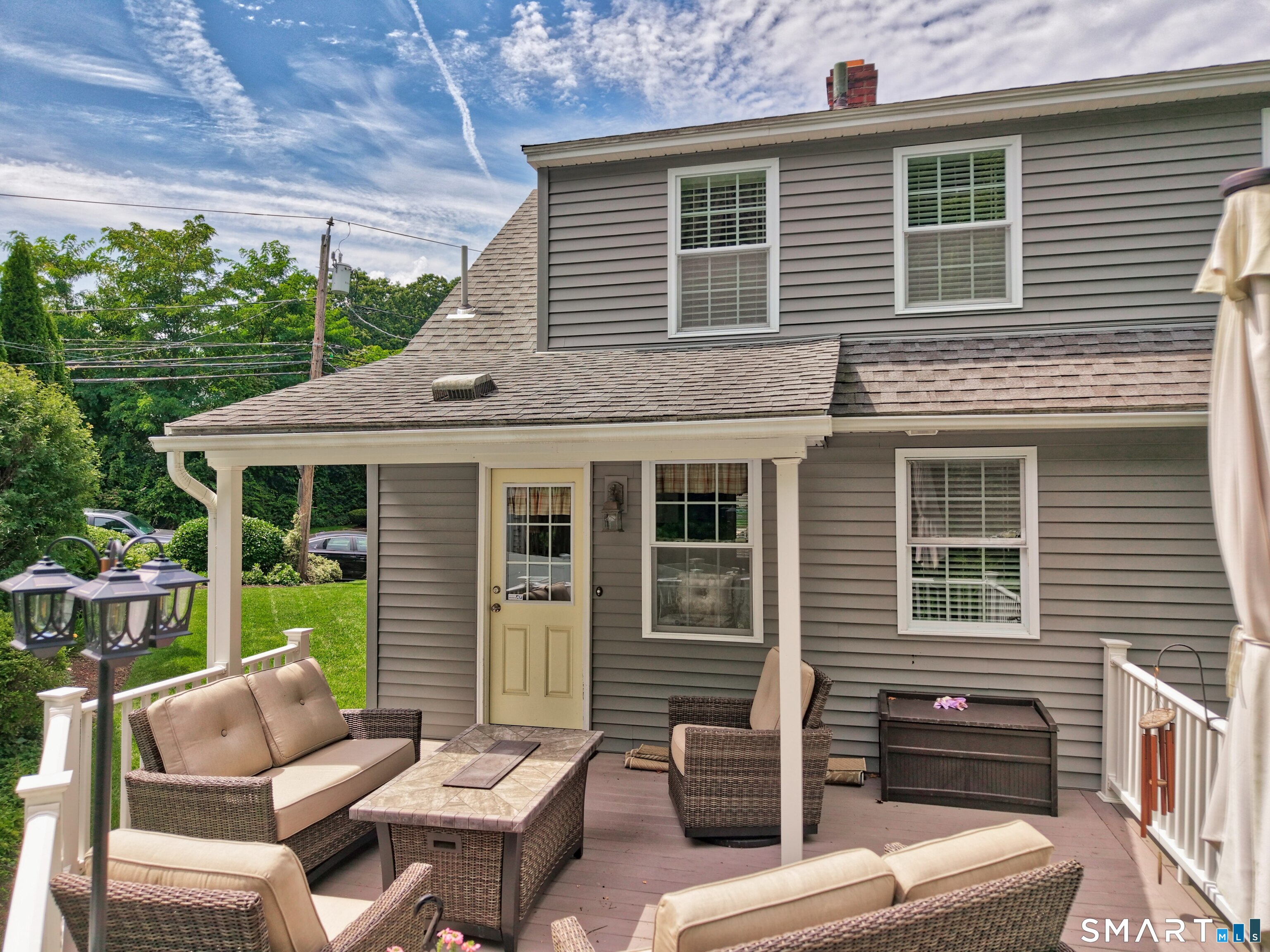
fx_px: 881
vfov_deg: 56.8
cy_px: 476
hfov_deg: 71.6
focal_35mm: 24
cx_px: 635
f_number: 1.8
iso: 200
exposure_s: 1/1600
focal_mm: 8.7
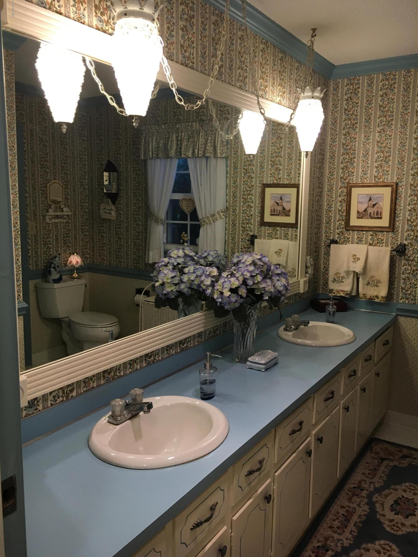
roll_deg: -0.3
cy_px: 278
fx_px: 467
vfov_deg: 61.7
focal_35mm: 29
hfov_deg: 48.2
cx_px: 209
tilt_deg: -8.0
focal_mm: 4.15
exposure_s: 1/30
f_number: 2.2
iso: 32
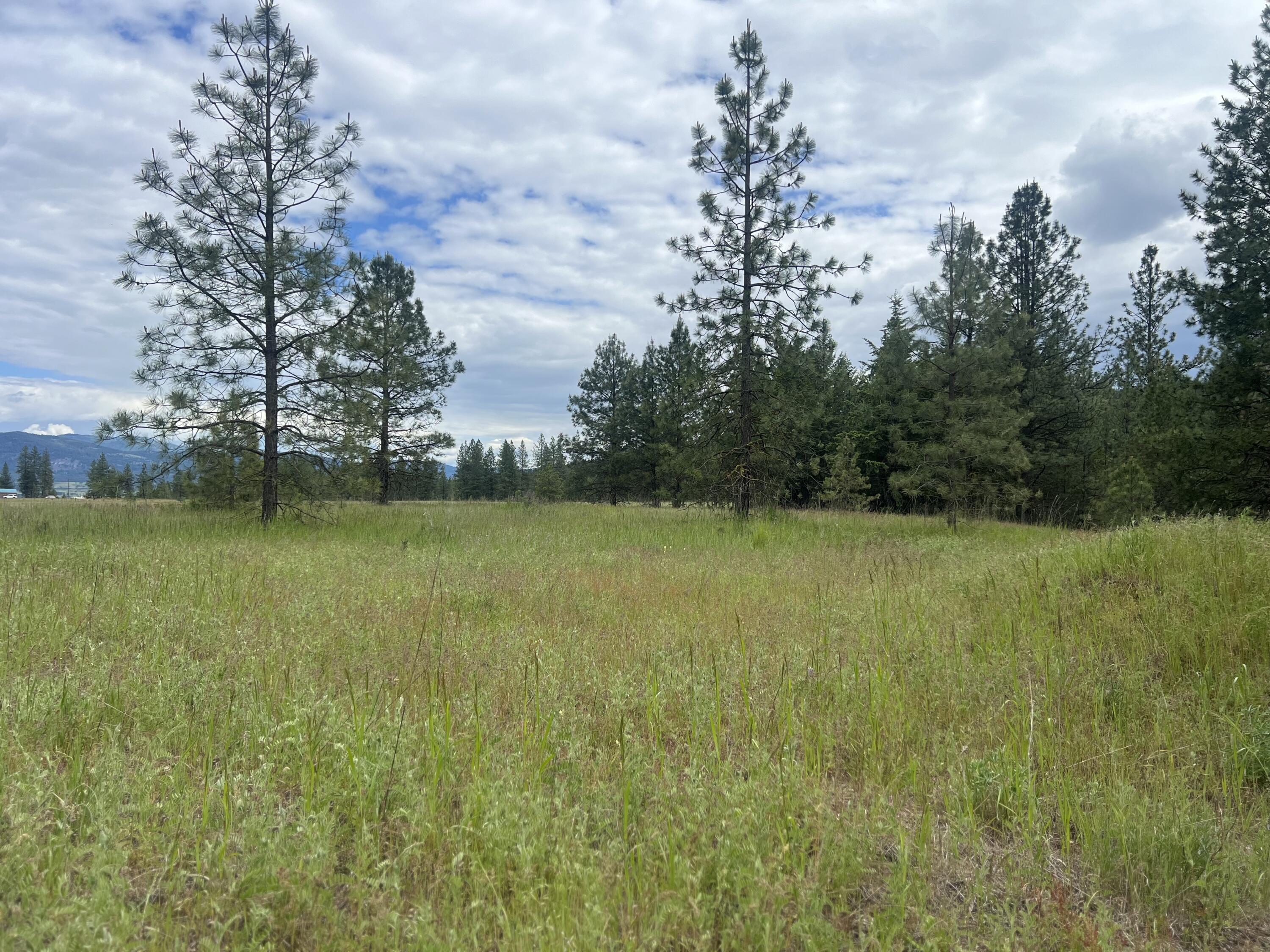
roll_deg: +0.0
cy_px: 476
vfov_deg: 53.1
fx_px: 954
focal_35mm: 26
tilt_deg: +0.4
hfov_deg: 67.3
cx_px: 635
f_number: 1.5
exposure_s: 1/4831
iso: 50
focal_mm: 5.7
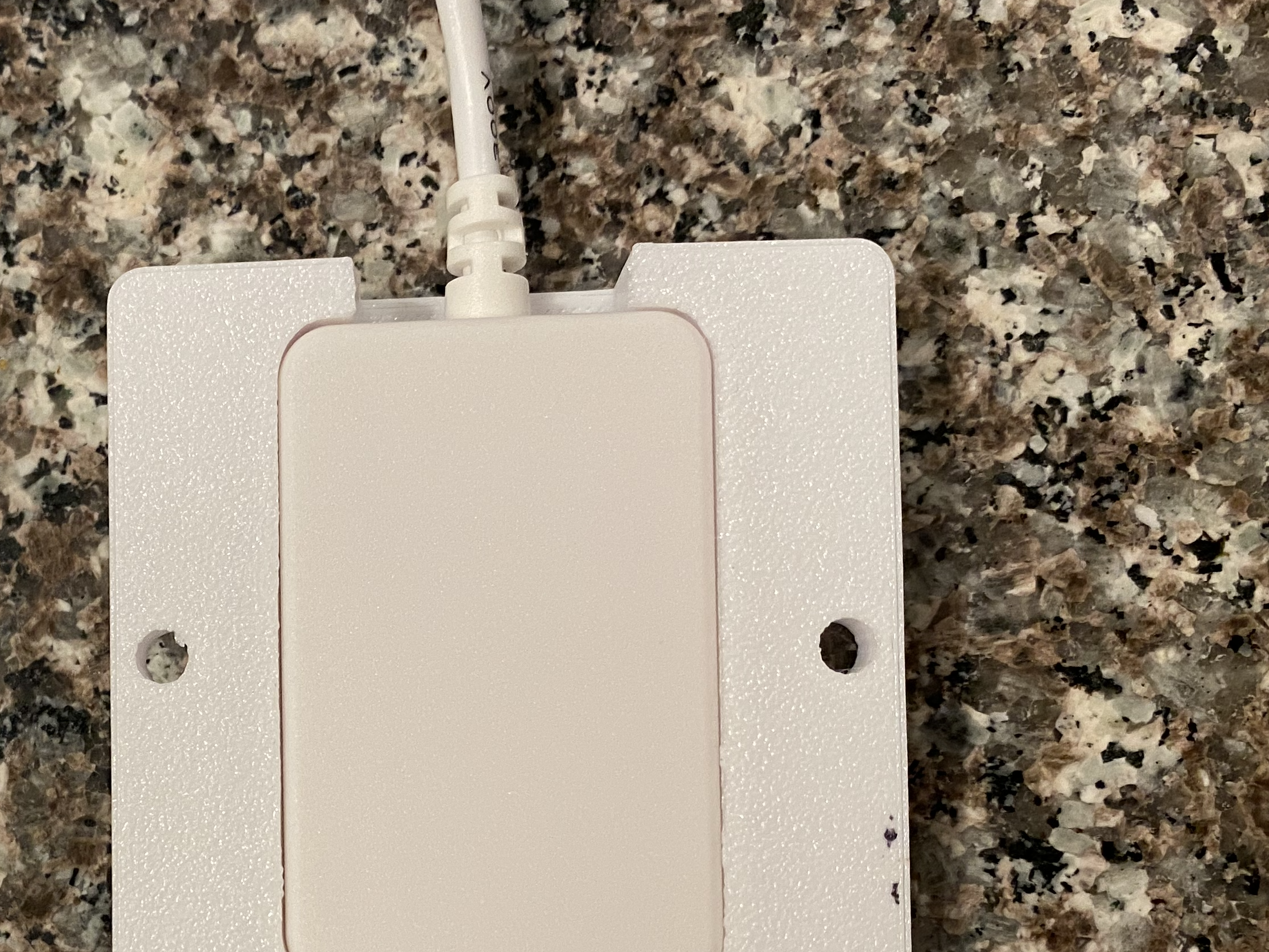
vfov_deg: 30.5
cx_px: 255
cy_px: 692
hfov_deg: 38.9
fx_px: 1723
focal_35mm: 47
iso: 160
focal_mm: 4.25
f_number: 1.8
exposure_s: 1/60
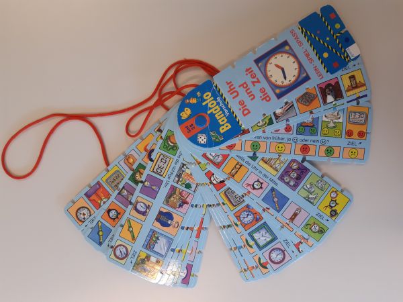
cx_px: 202
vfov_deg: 53.1
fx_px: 303
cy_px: 151
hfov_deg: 67.3
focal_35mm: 26
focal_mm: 3.92
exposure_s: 1/100
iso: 64
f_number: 1.7
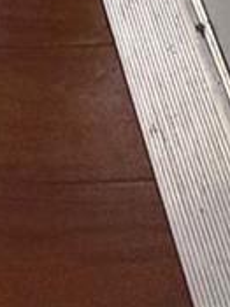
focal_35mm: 96
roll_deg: -0.3
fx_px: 852
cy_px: -744
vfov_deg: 9.8
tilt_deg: -19.6
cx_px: -184
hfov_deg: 13.7
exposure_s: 1/120
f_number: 2.2
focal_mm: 2.22
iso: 320
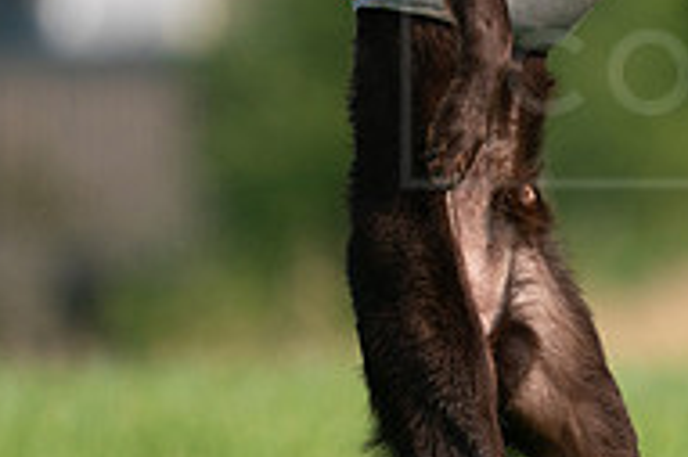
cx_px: 746
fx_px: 27076
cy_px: 131
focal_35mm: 1418
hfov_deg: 1.5
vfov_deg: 1.0
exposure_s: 1/4000
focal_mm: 467
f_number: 6.3
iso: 1250
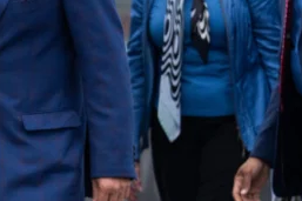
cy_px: 102
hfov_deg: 2.4
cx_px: -283
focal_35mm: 842
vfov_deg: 1.6
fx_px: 7059
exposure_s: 1/1600
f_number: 2.8
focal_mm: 180
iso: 800
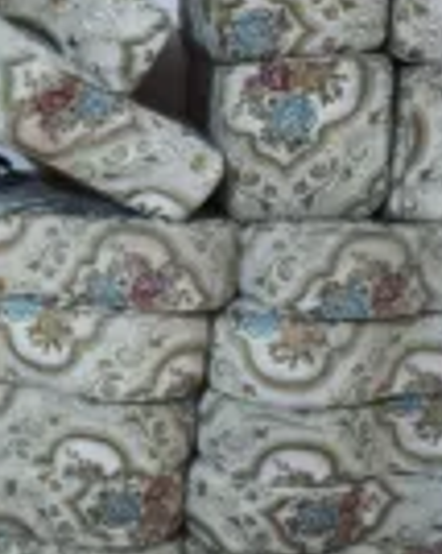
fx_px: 1097
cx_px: -132
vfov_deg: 28.2
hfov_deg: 20.8
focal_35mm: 67
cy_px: 343
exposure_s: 1/33.3
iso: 3189
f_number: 1.7
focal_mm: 5.25
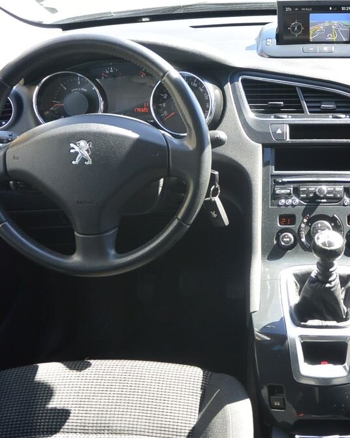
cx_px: 303
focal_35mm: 43
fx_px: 557
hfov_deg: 33.4
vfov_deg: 42.9
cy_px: 220
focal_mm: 11.4
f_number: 3.5
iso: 160
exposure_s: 1/100
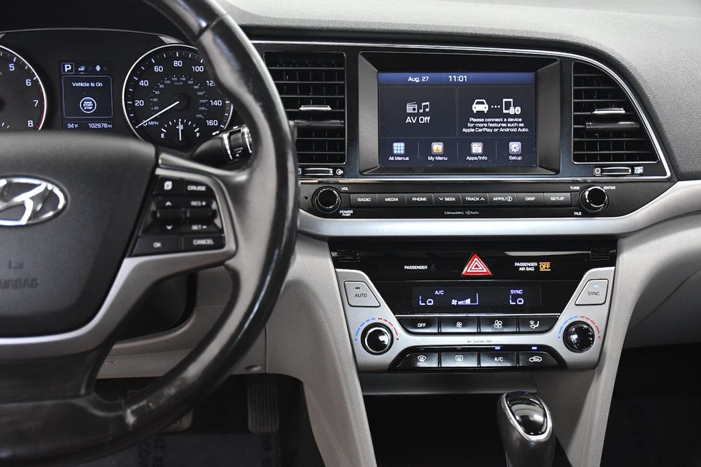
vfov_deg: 29.9
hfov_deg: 43.6
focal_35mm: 45
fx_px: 876
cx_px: 350
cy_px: 234
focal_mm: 30
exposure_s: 1/250
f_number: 4
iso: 2500
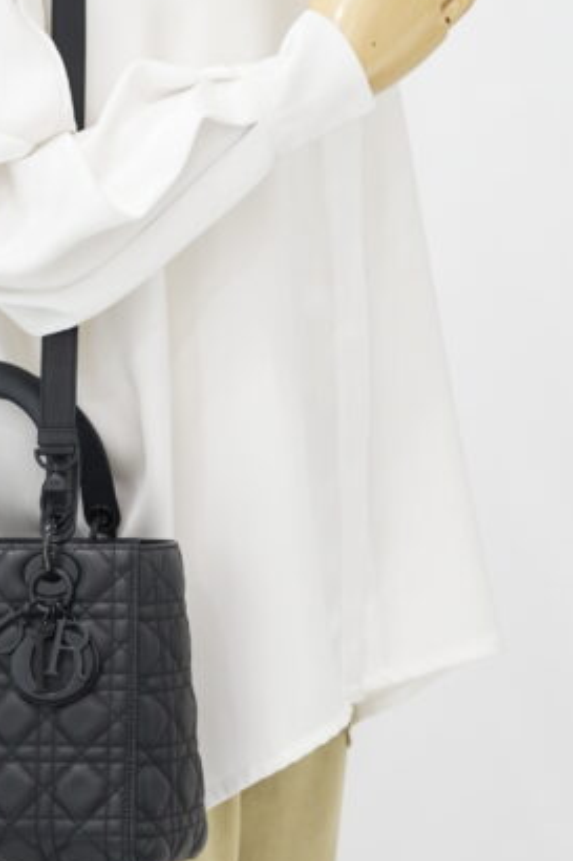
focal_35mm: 125
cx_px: 152
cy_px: 353
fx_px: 2987
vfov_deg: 16.4
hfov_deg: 10.9
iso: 640
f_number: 6.3
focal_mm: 50
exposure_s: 1/8
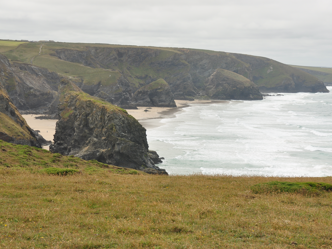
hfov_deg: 19.4
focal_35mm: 101
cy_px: 124
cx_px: 180
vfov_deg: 14.6
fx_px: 969
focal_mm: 62
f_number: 8
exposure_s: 1/500
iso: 200
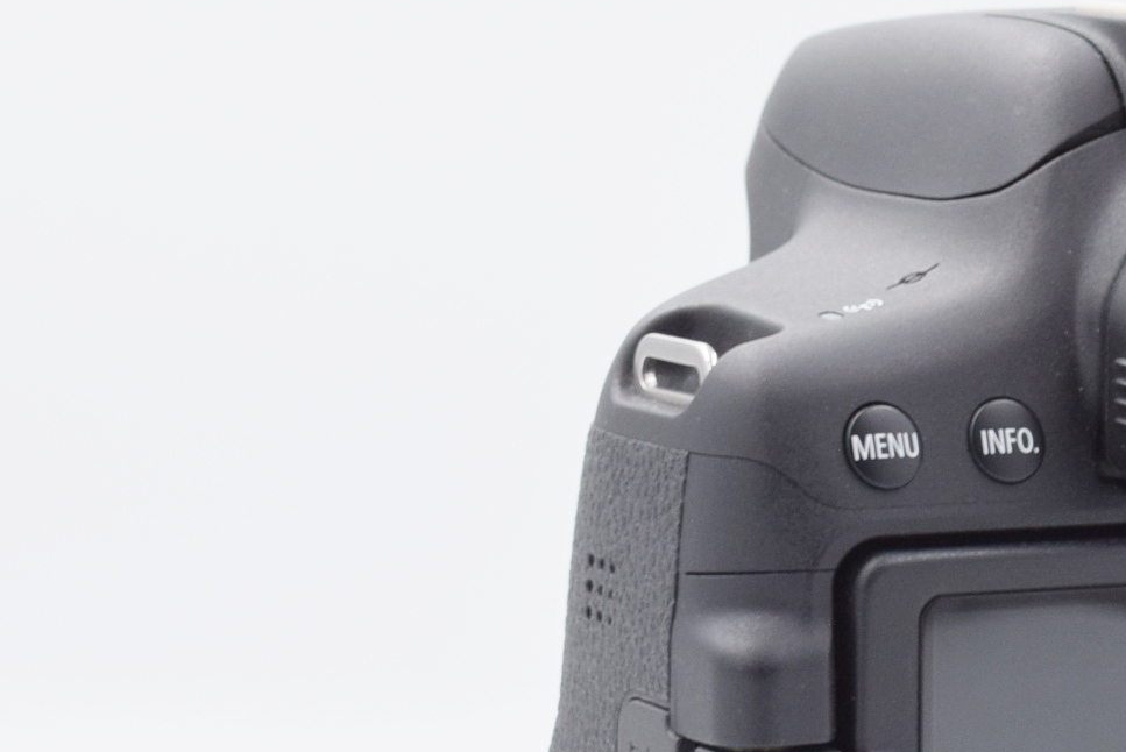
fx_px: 6103
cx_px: 1015
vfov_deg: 7.0
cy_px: 850
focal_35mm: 195
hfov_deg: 10.5
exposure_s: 1/100
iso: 400
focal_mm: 42
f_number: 8
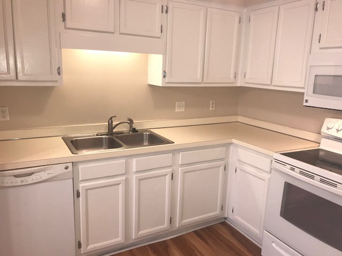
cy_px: 128
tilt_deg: -12.4
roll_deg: -1.5
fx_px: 277
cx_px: 171
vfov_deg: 49.7
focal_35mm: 28
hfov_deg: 63.4
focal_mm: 3.99
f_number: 1.8
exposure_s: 1/30
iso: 25
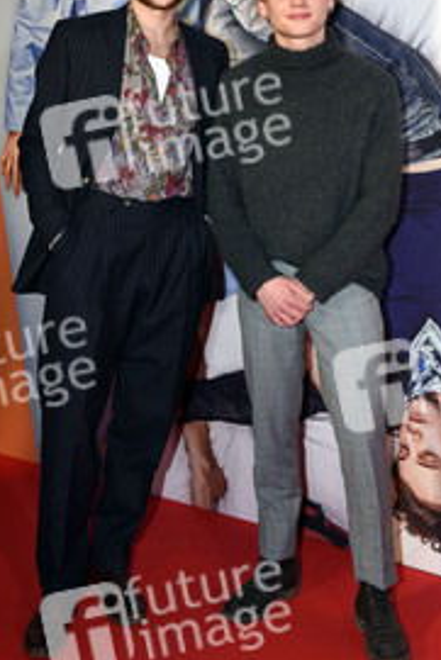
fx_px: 1028
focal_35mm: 56
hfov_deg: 24.2
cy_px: 253
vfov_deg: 35.5
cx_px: 236
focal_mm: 38
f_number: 6.3
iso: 1600
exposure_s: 1/80
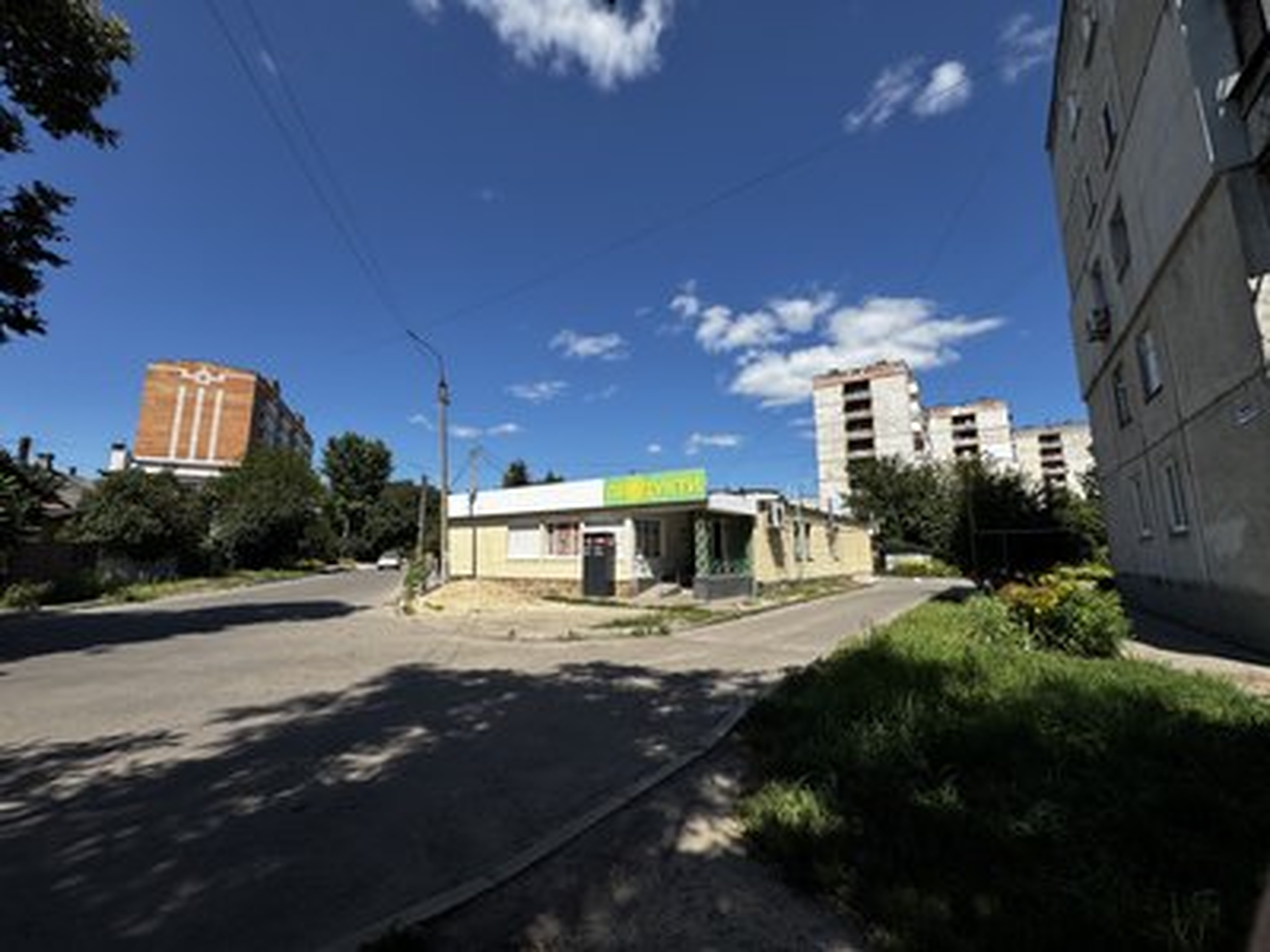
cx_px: 635
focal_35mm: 14
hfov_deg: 102.1
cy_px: 476
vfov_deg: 85.7
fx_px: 514
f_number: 2.2
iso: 50
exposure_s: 1/2874
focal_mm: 2.22
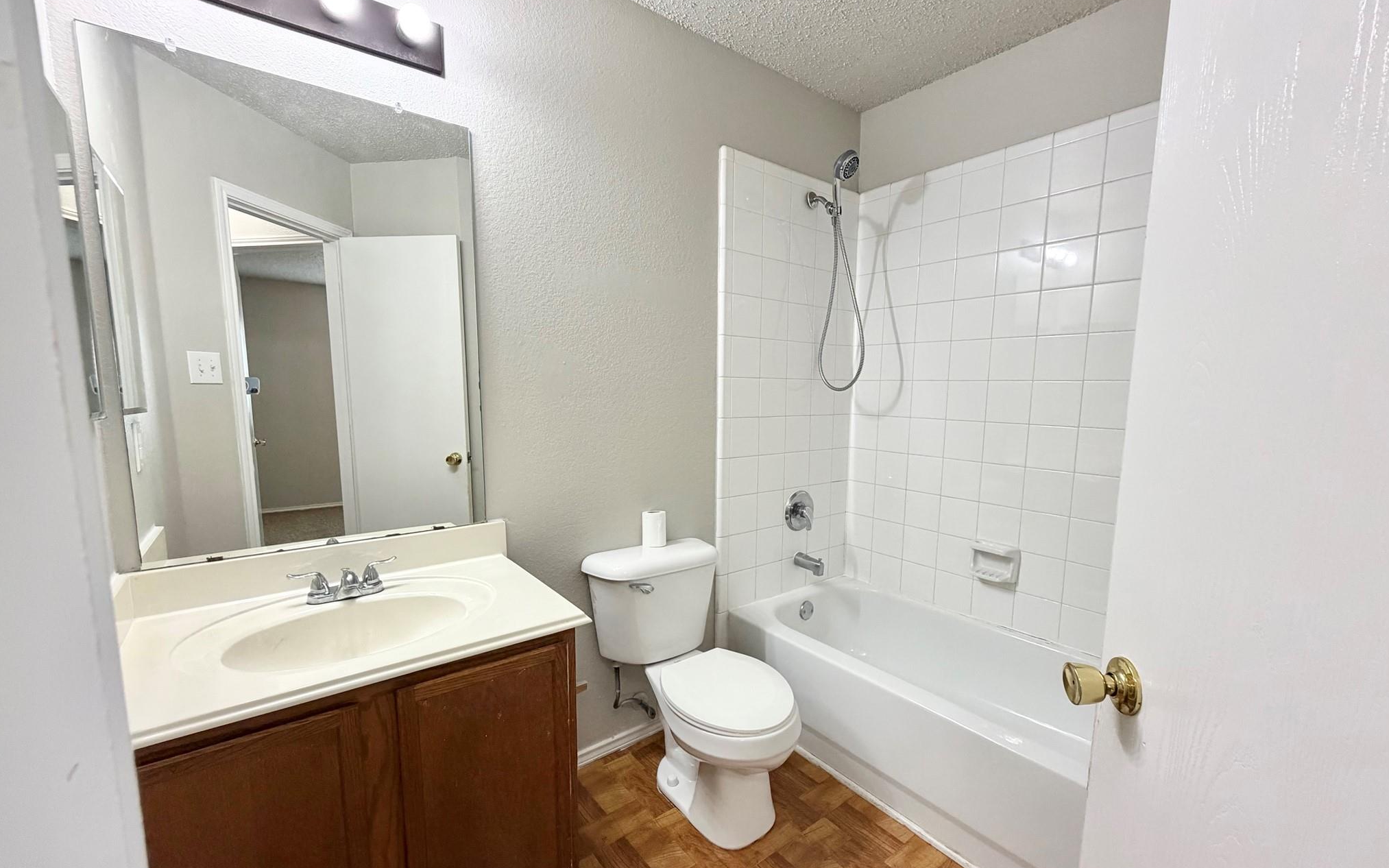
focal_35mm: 15
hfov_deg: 101.5
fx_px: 568
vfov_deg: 74.7
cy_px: 461
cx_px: 695
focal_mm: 2.22
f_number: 2.2
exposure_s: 1/120
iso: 320
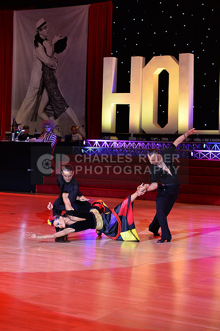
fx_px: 754
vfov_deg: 24.8
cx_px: 110
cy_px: 166
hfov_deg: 16.6
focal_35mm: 82
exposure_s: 1/250
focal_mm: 82
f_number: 4.5
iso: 2000
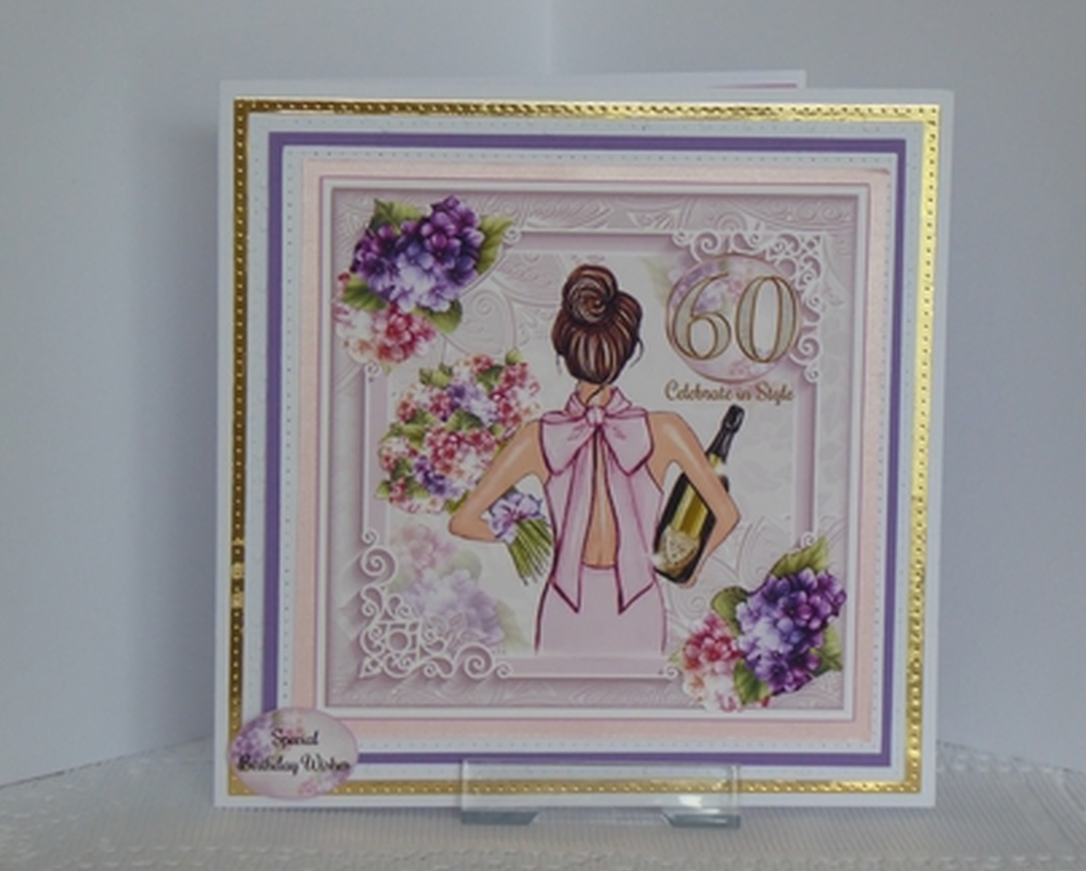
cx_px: 554
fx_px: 4086
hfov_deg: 15.1
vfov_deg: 12.2
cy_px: 429
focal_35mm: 127
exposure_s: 1/60
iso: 320
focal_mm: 19
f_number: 5.1
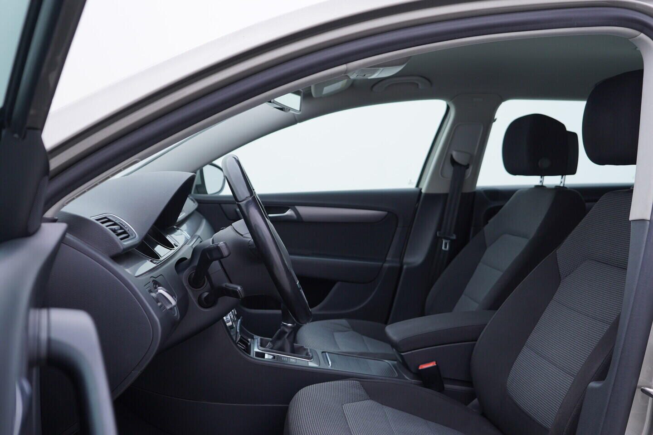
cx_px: 326
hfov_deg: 53.1
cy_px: 218
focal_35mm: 36
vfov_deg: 36.9
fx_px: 653
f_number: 3.2
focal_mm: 24
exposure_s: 1/50
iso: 125
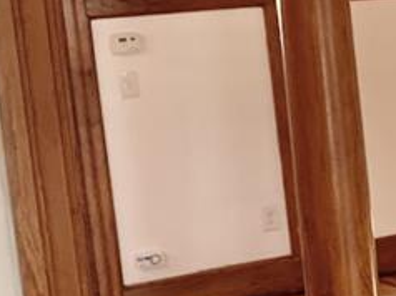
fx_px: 1280
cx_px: 646
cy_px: 183
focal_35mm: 112
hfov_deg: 15.7
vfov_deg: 13.2
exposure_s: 1/60
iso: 160
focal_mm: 4.25
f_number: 1.8
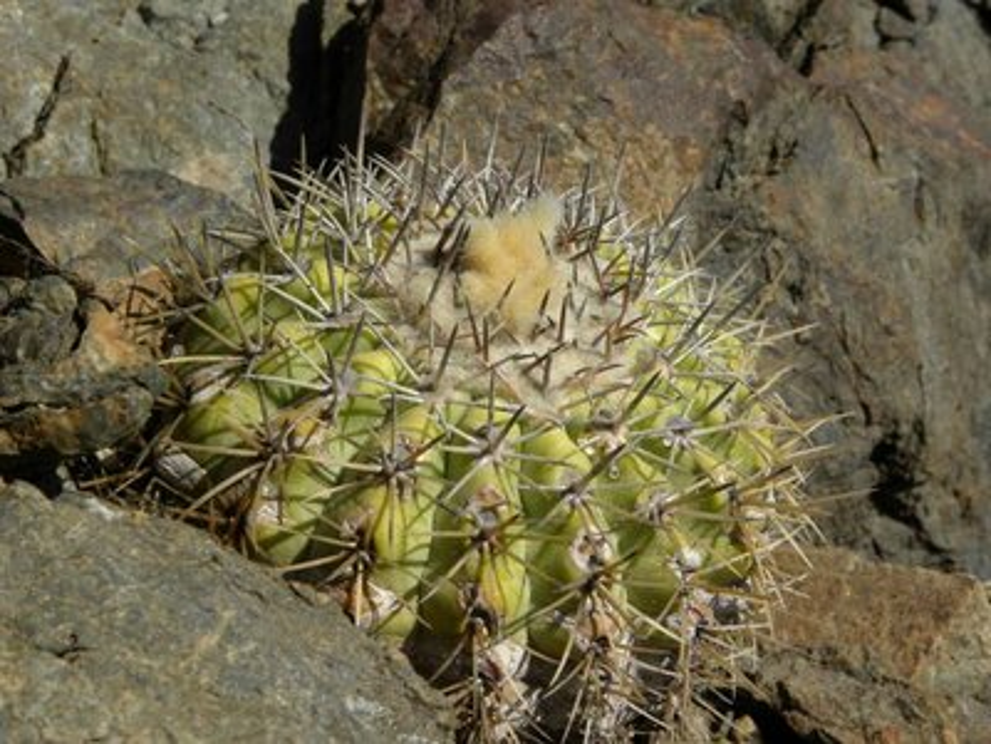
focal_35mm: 66
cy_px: 372
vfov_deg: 22.3
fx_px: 1889
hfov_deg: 29.4
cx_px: 496
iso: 64
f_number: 8
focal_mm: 11.8
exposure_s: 1/287
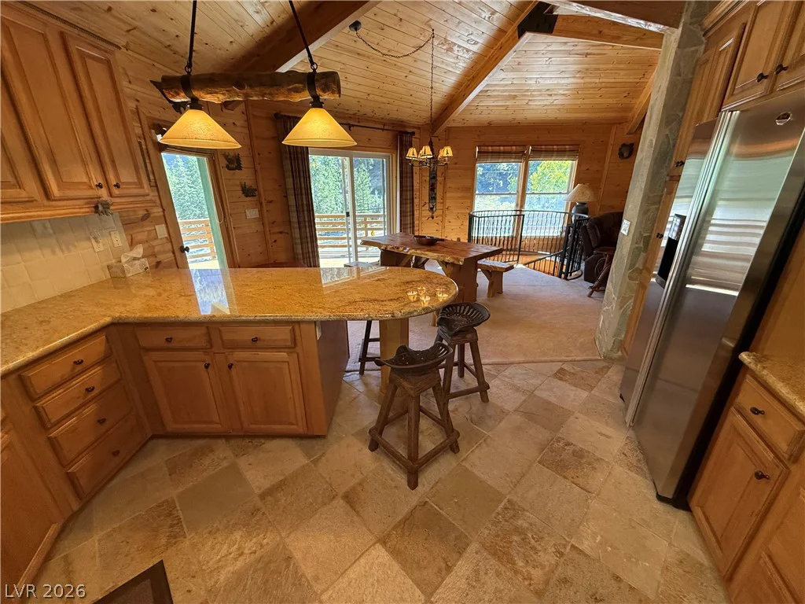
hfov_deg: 102.1
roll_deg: +0.7
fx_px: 326
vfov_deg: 85.7
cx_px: 402
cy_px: 302
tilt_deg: -20.8
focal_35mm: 14
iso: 250
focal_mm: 2.22
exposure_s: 1/120
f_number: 2.2
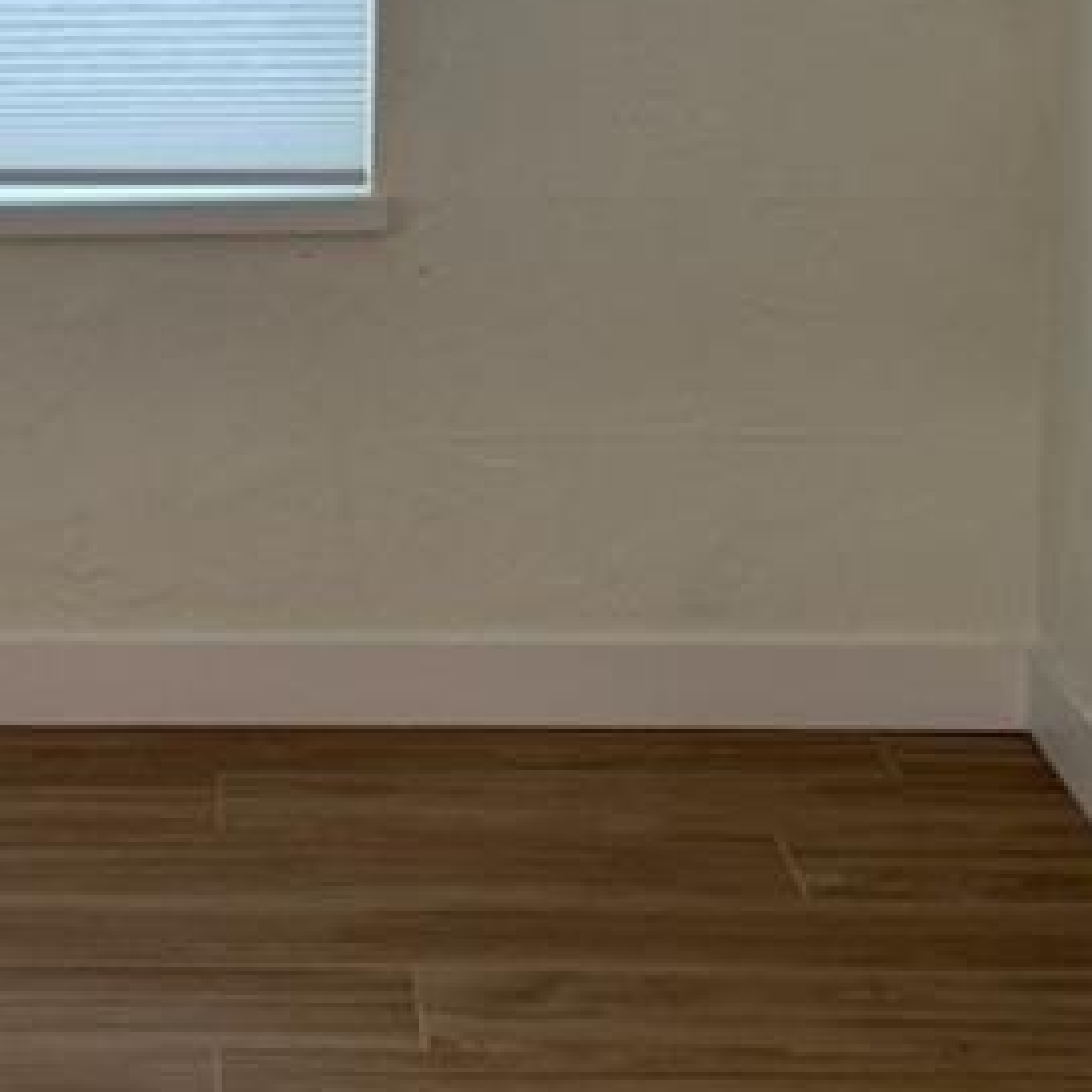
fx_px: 3355
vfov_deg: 18.4
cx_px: 40
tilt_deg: -9.2
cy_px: 294
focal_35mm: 94
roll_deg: +2.5
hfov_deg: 18.1
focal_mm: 6.76
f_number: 1.78
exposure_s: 1/60
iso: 125
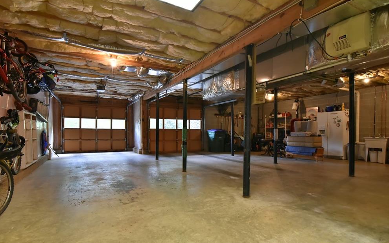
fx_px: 201
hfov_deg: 88.0
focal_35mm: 19
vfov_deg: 62.1
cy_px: 131
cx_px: 188
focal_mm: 18
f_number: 9
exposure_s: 1/80
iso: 4000
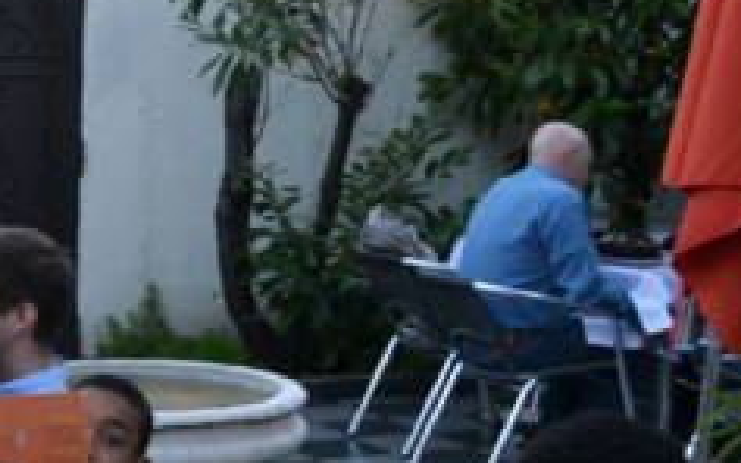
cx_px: -313
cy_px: 328
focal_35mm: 99
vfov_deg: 13.2
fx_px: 1999
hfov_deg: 18.9
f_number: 4.5
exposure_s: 1/80
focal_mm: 20
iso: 400
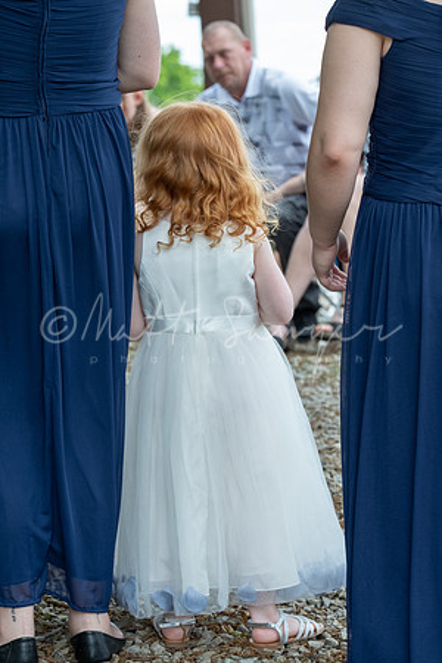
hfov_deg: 9.1
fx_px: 2762
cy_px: 332
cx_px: 221
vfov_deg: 13.7
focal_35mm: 150
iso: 800
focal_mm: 100
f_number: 6.4
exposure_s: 1/420
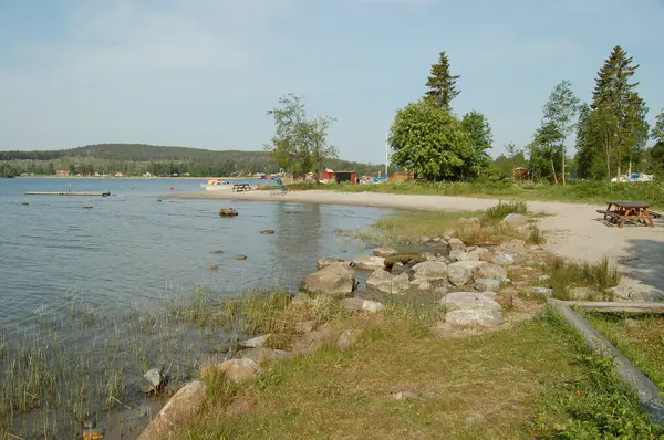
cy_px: 220
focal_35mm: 28
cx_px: 332
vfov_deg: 45.5
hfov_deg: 64.6
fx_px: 525
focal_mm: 19
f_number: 9
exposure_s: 1/320
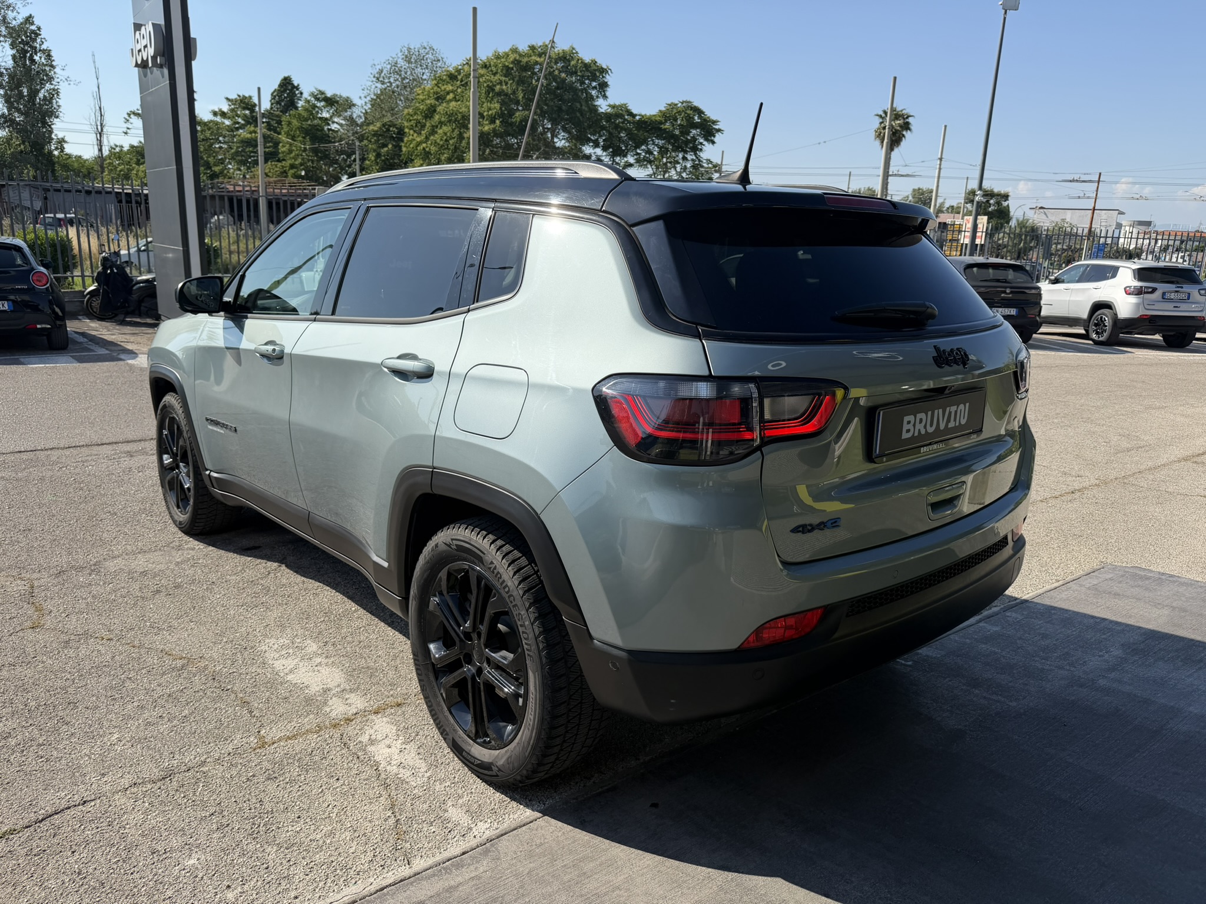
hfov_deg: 71.6
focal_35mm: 24
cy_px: 452
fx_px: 836
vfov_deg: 56.8
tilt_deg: -14.7
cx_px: 603
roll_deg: -3.2
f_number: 1.78
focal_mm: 6.76
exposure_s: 1/4673
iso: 80
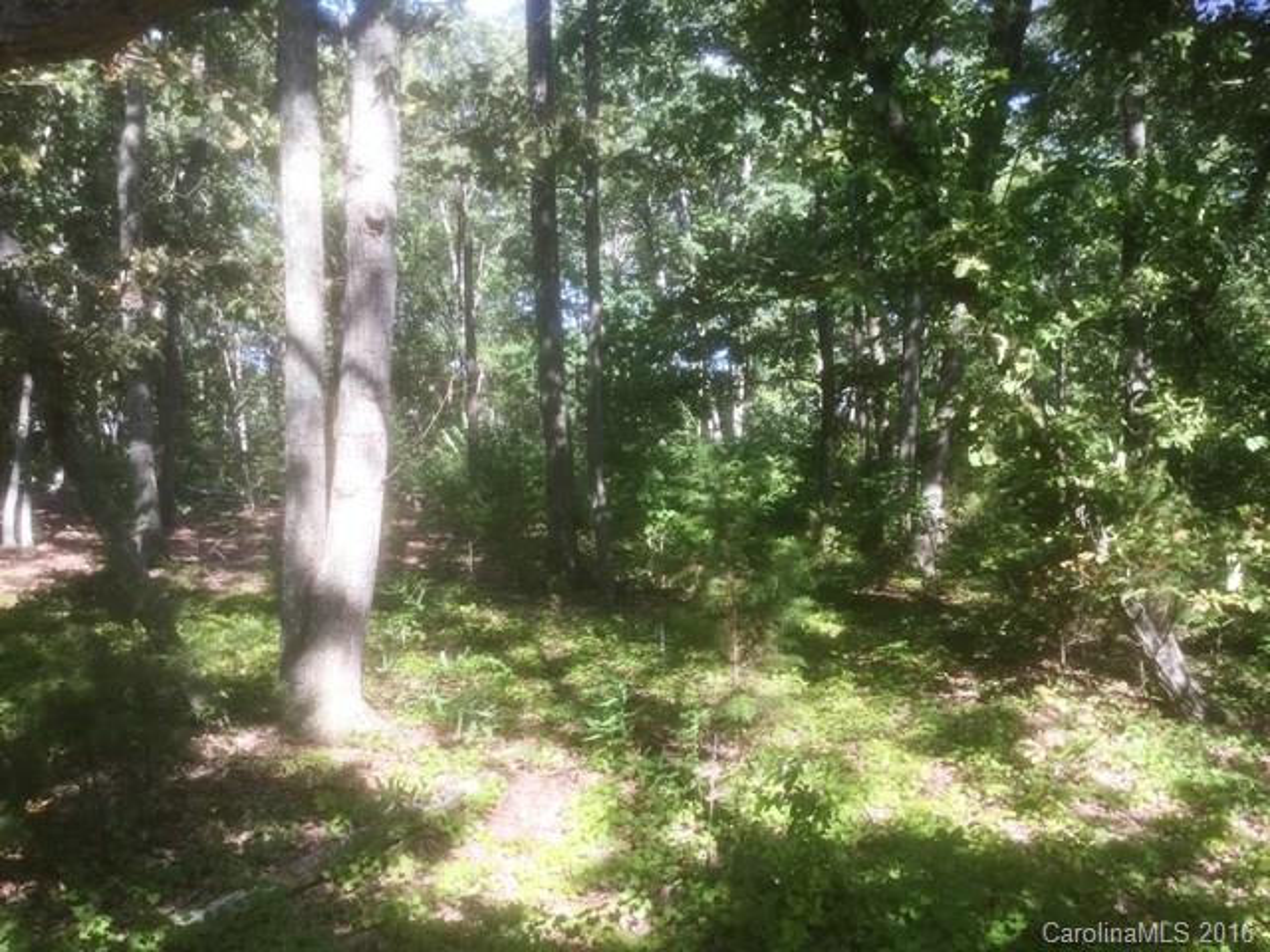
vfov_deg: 45.4
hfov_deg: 58.4
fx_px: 1137
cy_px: 476
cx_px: 635
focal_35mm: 31
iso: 25
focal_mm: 3.3
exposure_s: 1/138
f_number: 2.4
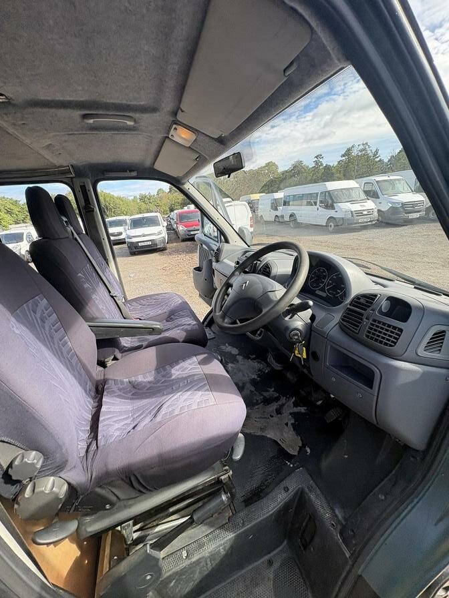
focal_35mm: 14
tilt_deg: -18.5
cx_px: 224
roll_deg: +0.1
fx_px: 242
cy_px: 299
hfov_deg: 85.7
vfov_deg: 102.1
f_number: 2.2
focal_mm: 2.22
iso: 40
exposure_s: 1/328
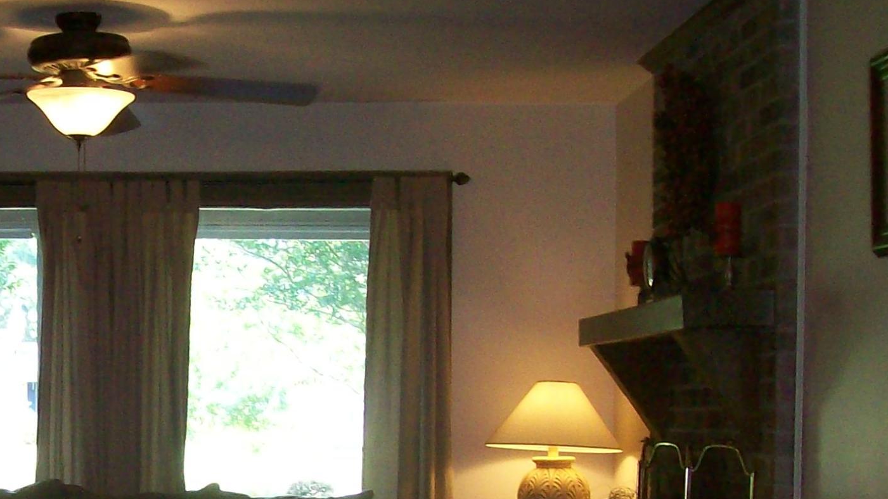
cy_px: 496
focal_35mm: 84
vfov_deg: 14.2
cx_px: 26
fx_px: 1978
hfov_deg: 24.3
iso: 200
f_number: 2.7
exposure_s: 1/64
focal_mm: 6
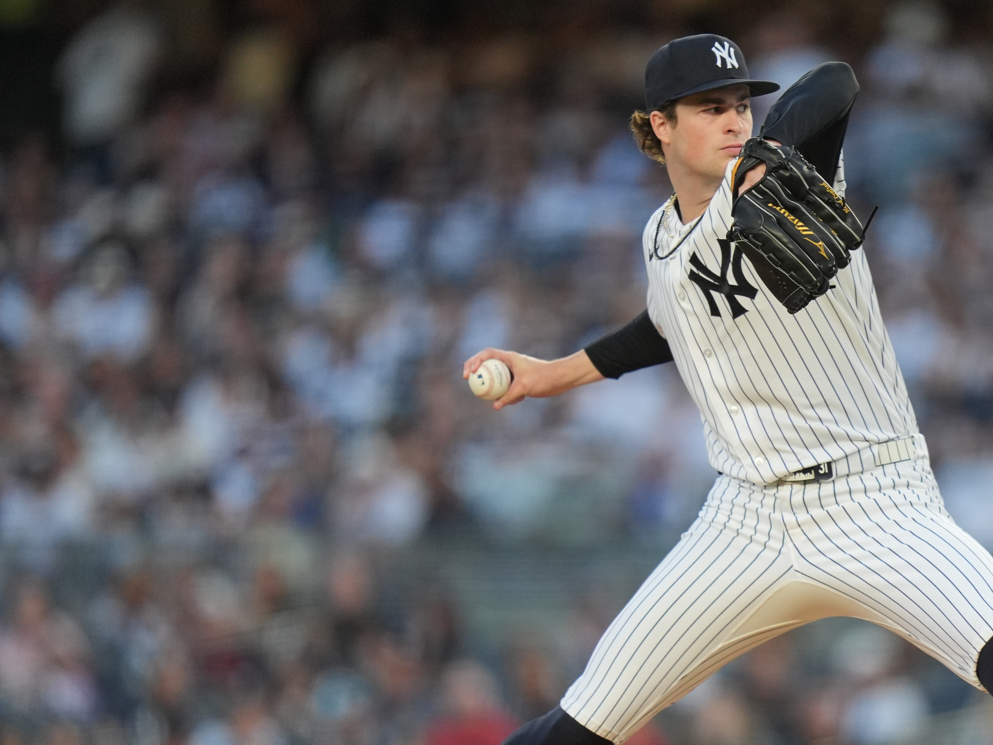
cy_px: 501
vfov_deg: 2.5
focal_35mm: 603
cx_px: 736
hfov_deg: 3.3
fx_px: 17297
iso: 2500
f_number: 2.8
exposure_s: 1/4000
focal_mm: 400
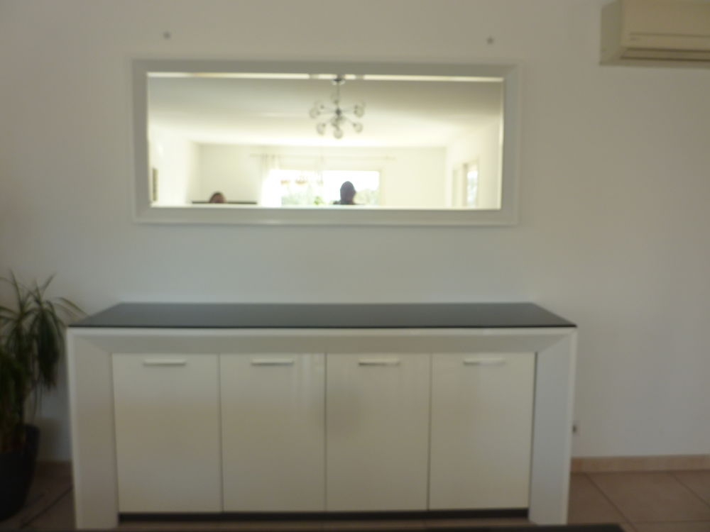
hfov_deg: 69.4
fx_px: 513
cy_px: 266
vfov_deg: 54.9
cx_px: 355
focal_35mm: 25
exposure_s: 1/60
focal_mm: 4.1
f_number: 3.3
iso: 80
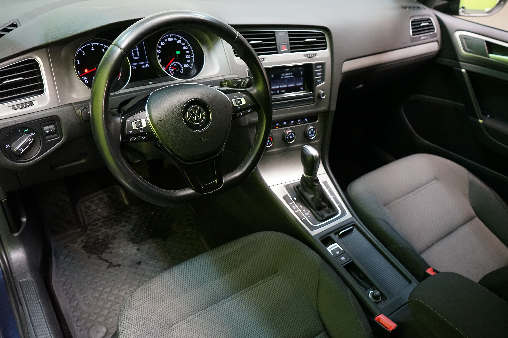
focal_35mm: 28
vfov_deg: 46.4
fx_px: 395
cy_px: 169
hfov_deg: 65.5
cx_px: 254
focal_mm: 28
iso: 4000
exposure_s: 1/50
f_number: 5.6
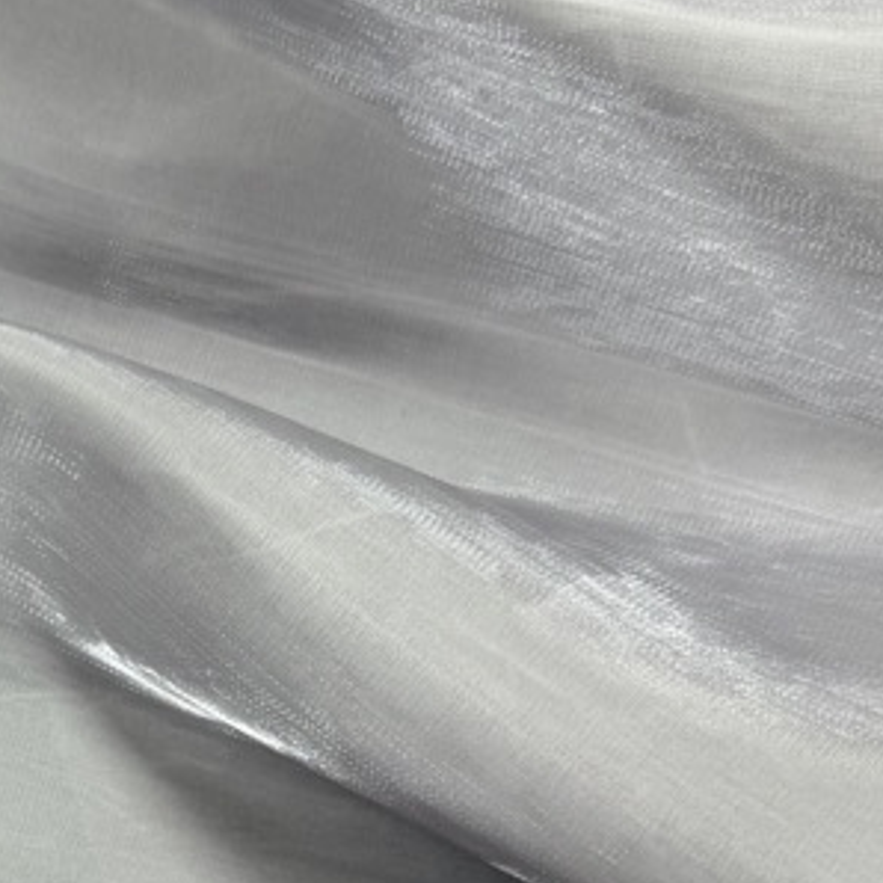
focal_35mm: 64
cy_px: 717
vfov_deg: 26.4
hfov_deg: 25.5
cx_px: -13
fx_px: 1847
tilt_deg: -78.6
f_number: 1.78
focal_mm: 6.76
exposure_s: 1/127
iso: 50
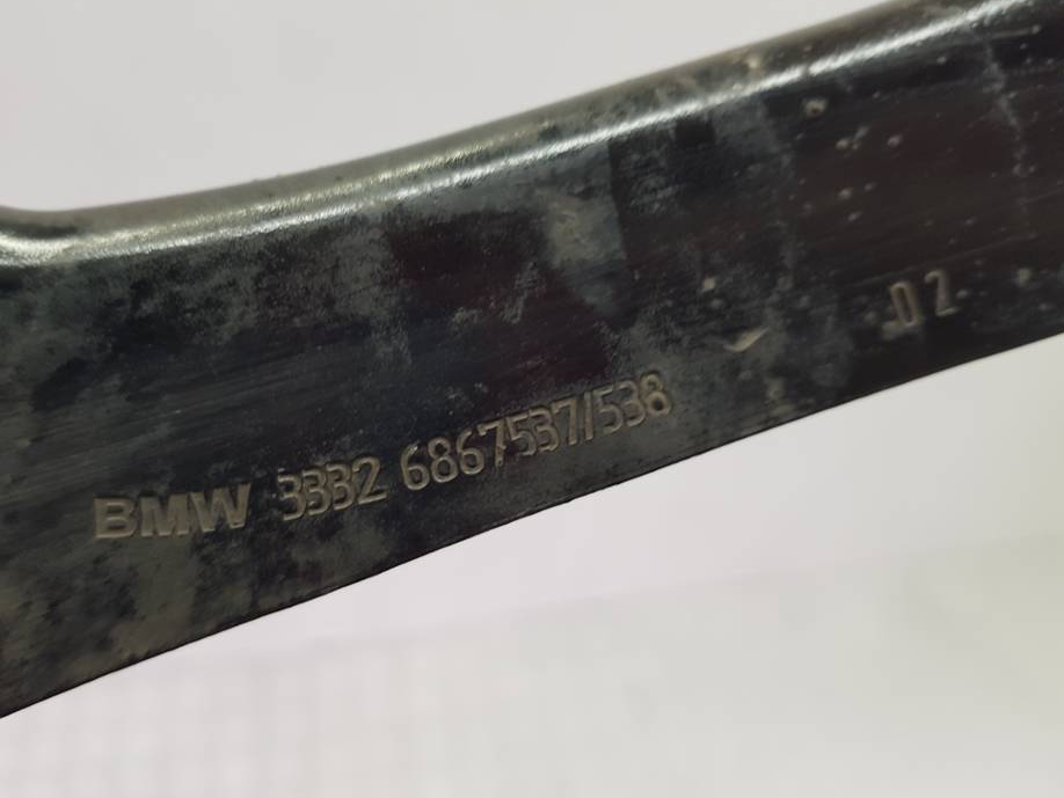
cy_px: 381
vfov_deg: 48.2
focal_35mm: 29
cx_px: 482
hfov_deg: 61.5
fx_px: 892
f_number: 1.7
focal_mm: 4.2
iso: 80
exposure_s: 1/100
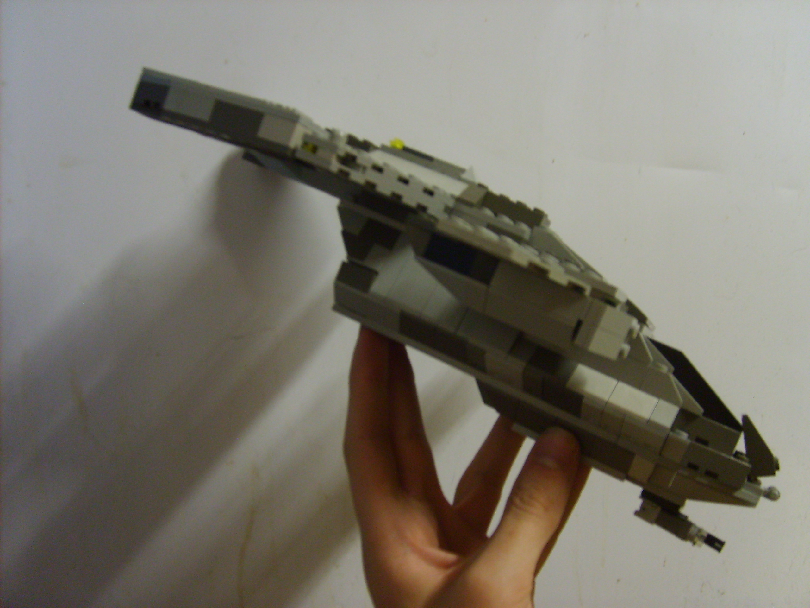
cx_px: 405
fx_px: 819
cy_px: 304
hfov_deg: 52.6
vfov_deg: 40.7
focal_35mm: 35
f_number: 2.8
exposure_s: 1/6
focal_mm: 5.8
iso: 140
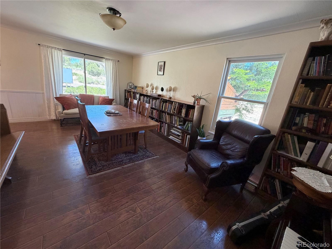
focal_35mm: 14
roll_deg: -6.5
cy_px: 124
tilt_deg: -16.1
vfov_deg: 85.7
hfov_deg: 102.1
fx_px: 134
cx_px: 166
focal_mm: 2.22
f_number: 2.2
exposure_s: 1/60
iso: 250
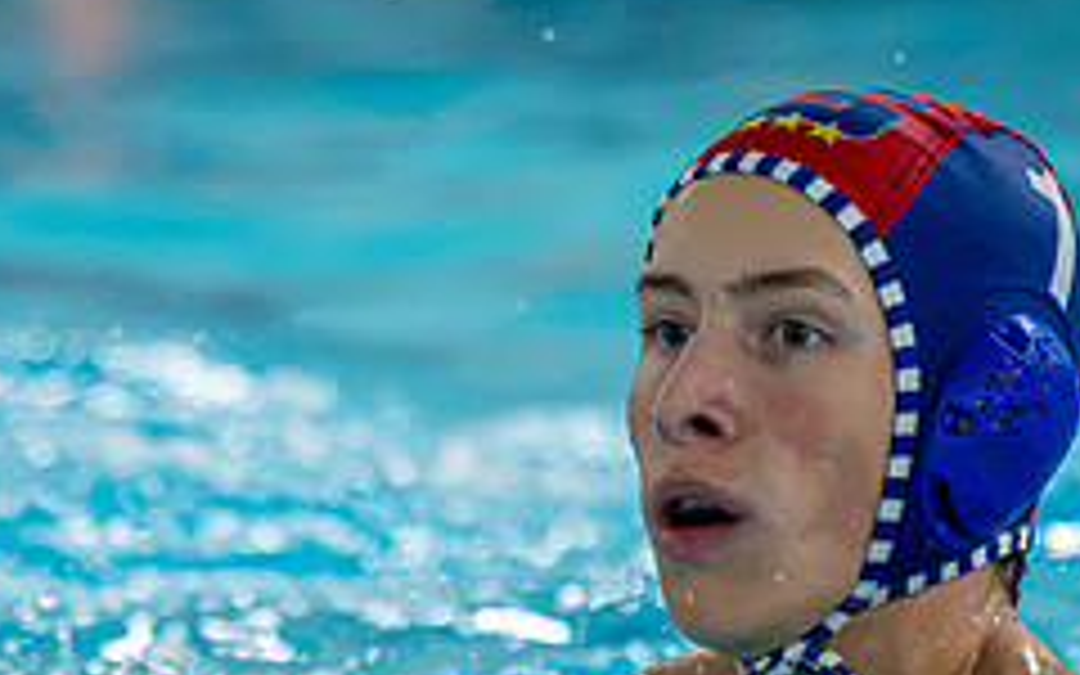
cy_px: 369
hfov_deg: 1.8
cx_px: 569
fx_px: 34555
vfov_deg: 1.1
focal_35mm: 1174
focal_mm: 280
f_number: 4
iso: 10000
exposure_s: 1/1000
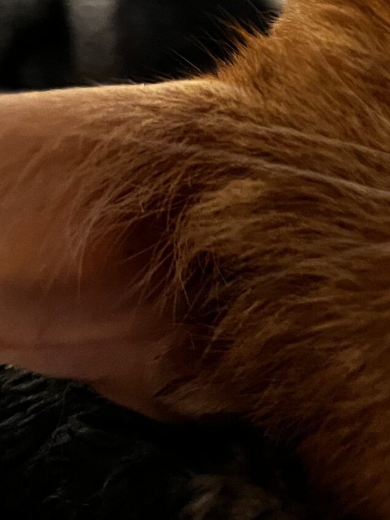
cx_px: 641
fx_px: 1187
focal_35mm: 79
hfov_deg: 16.4
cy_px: 57
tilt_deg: -29.8
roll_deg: +32.2
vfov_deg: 24.1
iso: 800
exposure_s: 1/30
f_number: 1.6
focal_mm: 5.1
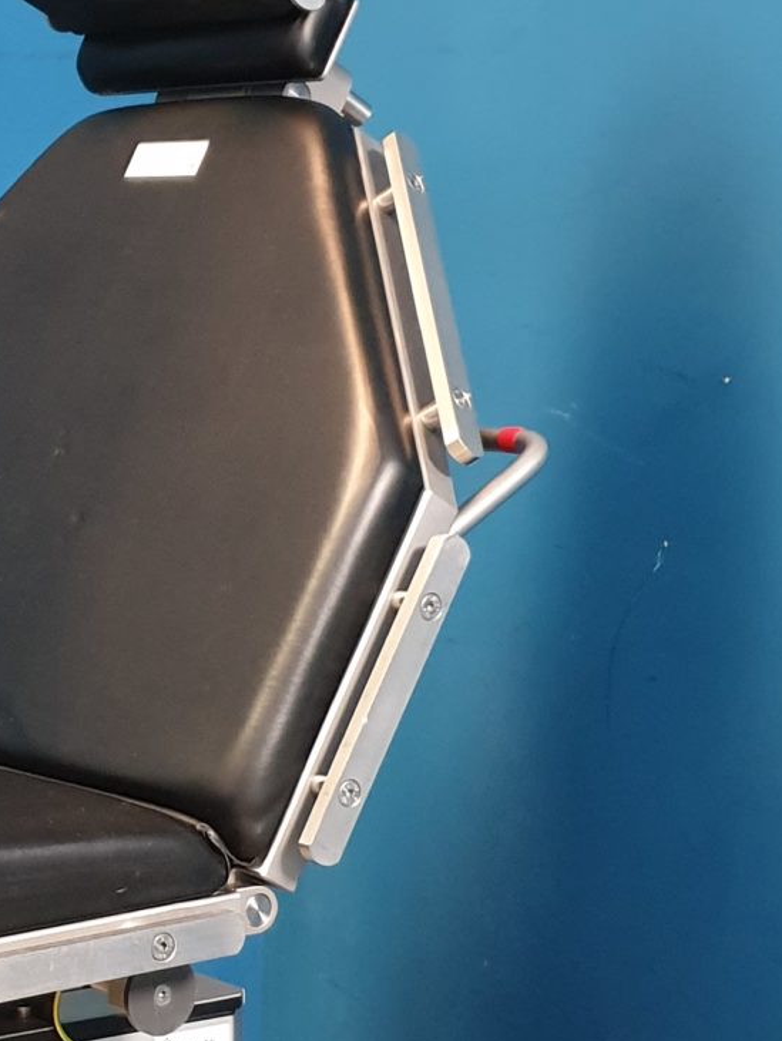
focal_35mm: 91
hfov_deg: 15.3
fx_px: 2739
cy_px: 684
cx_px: -303
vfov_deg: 21.5
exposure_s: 1/50
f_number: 1.5
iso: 320
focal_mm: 4.3
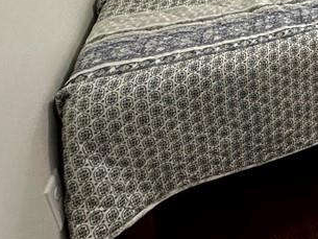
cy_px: -75
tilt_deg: -19.0
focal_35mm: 47
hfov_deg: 26.7
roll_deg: -3.1
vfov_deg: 26.2
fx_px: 432
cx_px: 494
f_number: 2.2
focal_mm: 2.22
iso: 125
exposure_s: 1/120
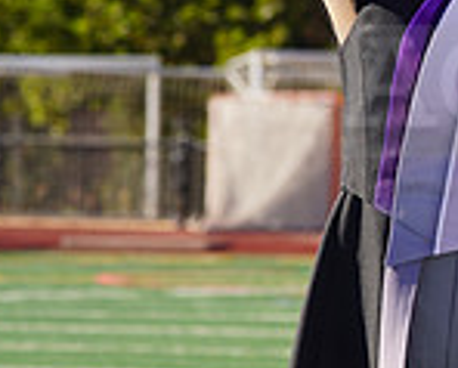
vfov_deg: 2.5
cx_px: 851
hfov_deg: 3.1
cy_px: 66
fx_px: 8421
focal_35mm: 620
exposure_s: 1/250
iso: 100
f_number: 9
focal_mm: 169
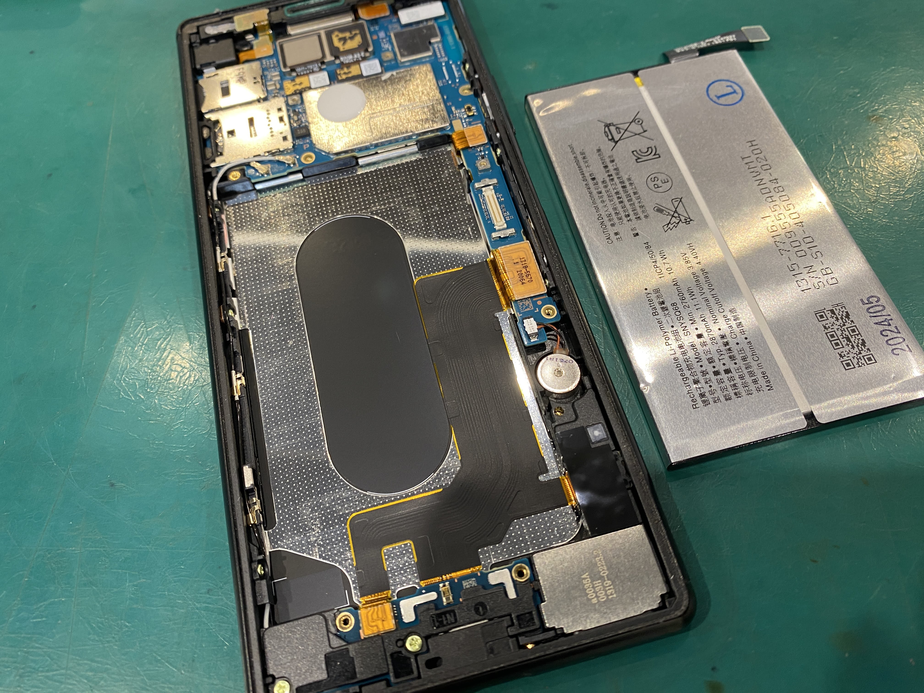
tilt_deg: -62.1
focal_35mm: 26
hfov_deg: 67.3
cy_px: 346
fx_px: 694
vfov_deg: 53.1
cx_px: 462
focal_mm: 4.25
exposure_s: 1/50
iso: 100
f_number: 1.8
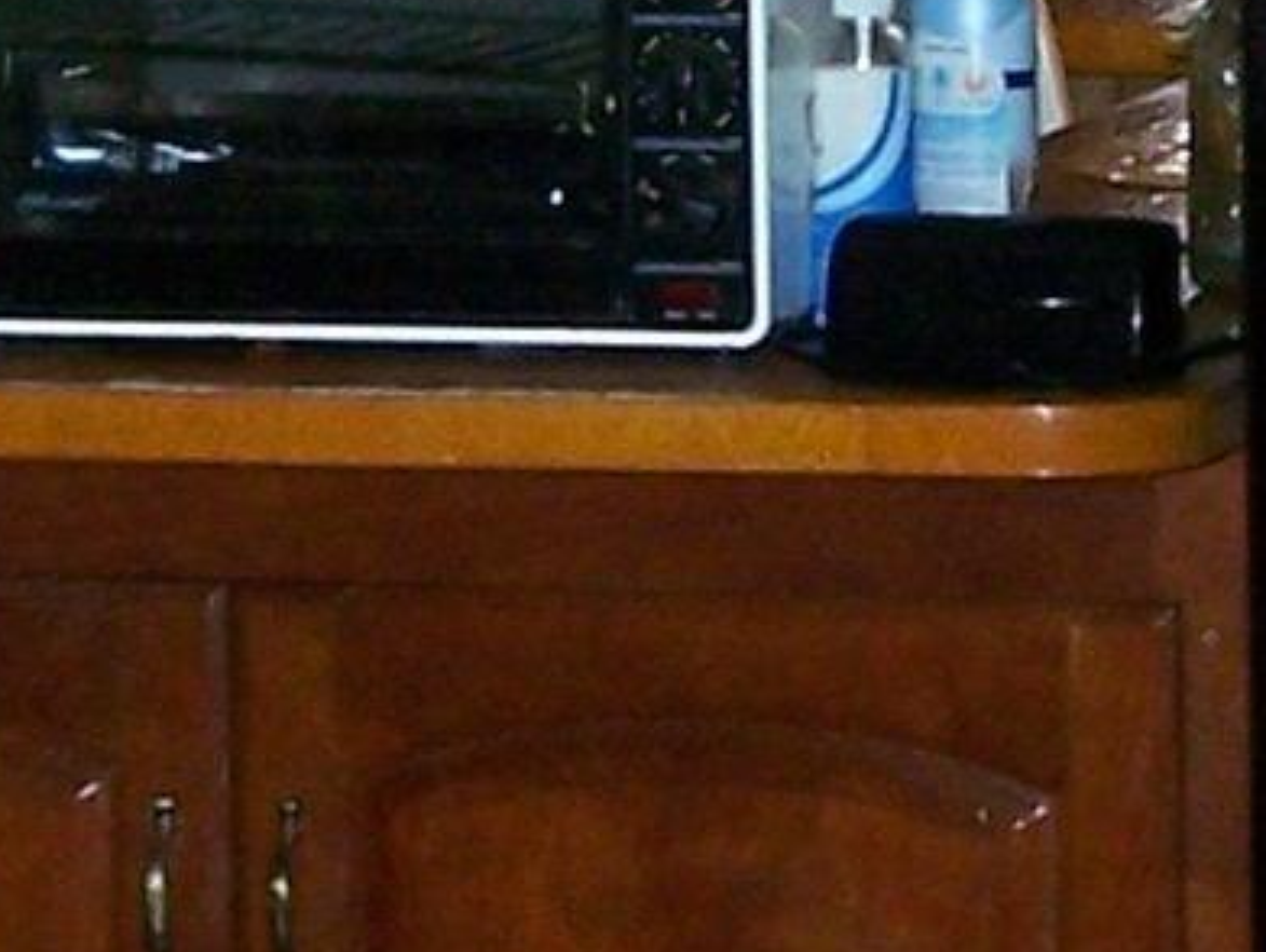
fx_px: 10067
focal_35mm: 275
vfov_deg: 5.4
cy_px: 81
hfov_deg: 7.2
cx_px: 758
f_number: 2.8
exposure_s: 1/60
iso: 160
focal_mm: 6.3
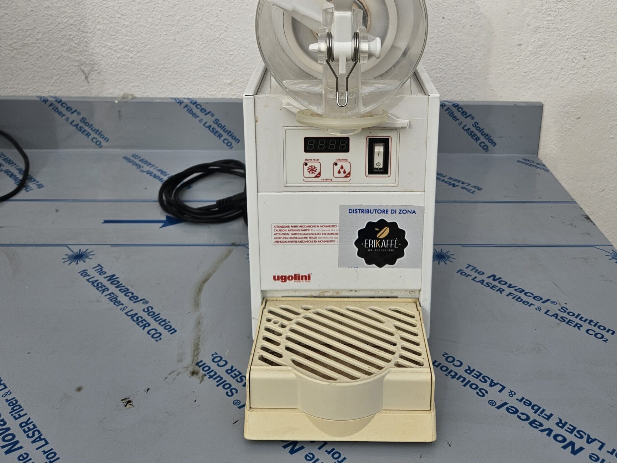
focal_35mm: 34
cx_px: 328
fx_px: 606
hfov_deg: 53.9
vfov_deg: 40.1
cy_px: 93
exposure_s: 1/1293
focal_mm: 5.4
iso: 25
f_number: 1.8
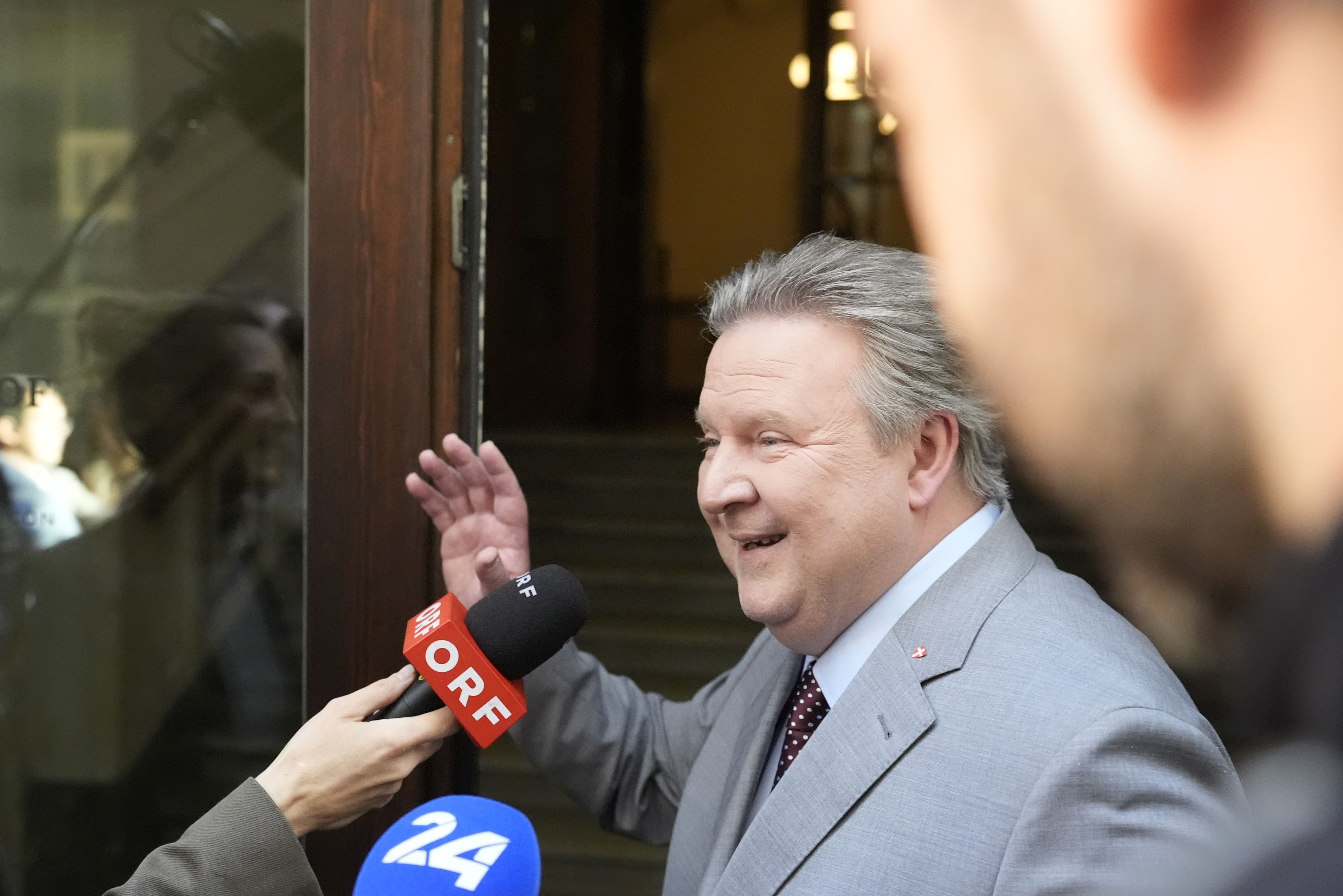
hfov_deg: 47.4
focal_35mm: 41
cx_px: 616
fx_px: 1529
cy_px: 479
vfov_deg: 32.6
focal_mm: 35
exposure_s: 1/1000
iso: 8000
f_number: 3.2
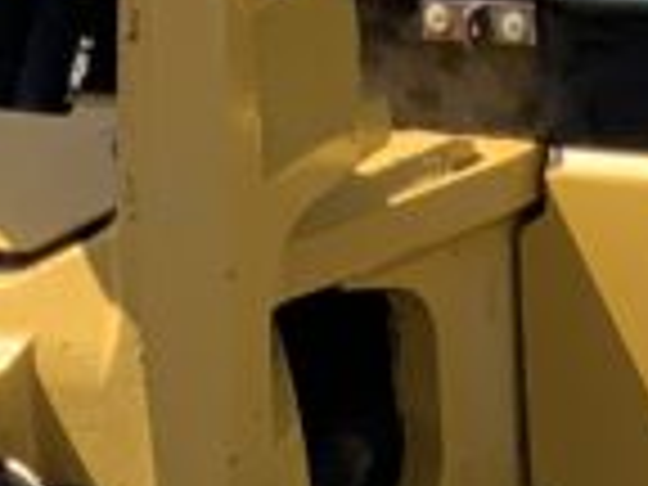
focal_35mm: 206
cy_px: 1305
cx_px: 639
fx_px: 3856
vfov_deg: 6.7
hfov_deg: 9.5
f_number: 1.8
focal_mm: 3
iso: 16
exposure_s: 1/781
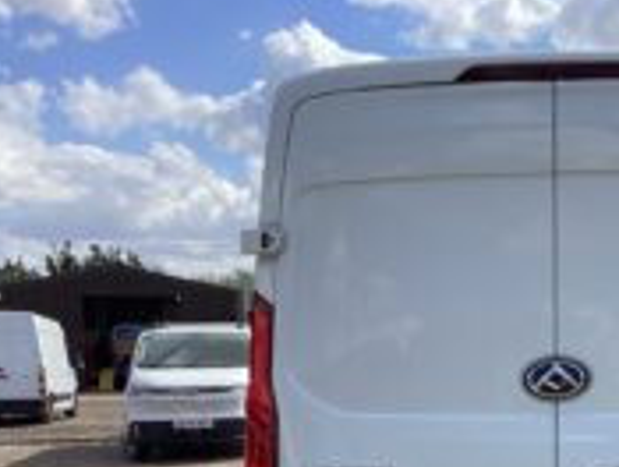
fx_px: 1111
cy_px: 437
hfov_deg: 30.0
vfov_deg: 23.0
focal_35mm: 62
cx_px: 534
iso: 25
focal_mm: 3.3
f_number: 2.4
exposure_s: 1/1335
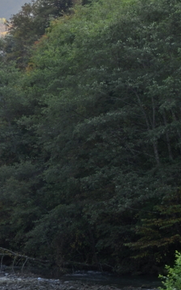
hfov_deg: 7.9
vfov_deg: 12.7
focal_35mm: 165
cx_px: -2
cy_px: 139
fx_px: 1302
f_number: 5.2
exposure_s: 1/160
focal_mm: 12.4
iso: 80
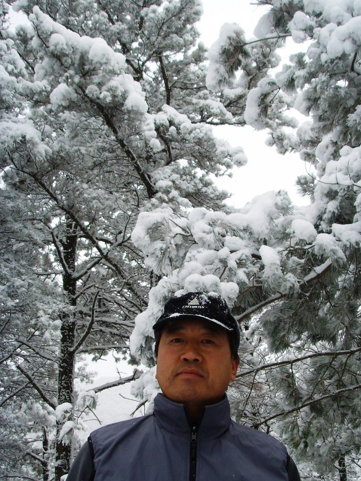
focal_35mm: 46
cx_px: 196
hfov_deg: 31.5
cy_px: 282
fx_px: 640
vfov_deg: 41.1
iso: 50
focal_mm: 6.6
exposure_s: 1/350
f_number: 3.5
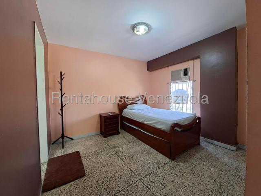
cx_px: 130
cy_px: 98
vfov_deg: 89.9
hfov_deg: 106.2
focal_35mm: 13
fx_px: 98
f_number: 2.2
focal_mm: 1.74
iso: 160
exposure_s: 1/50
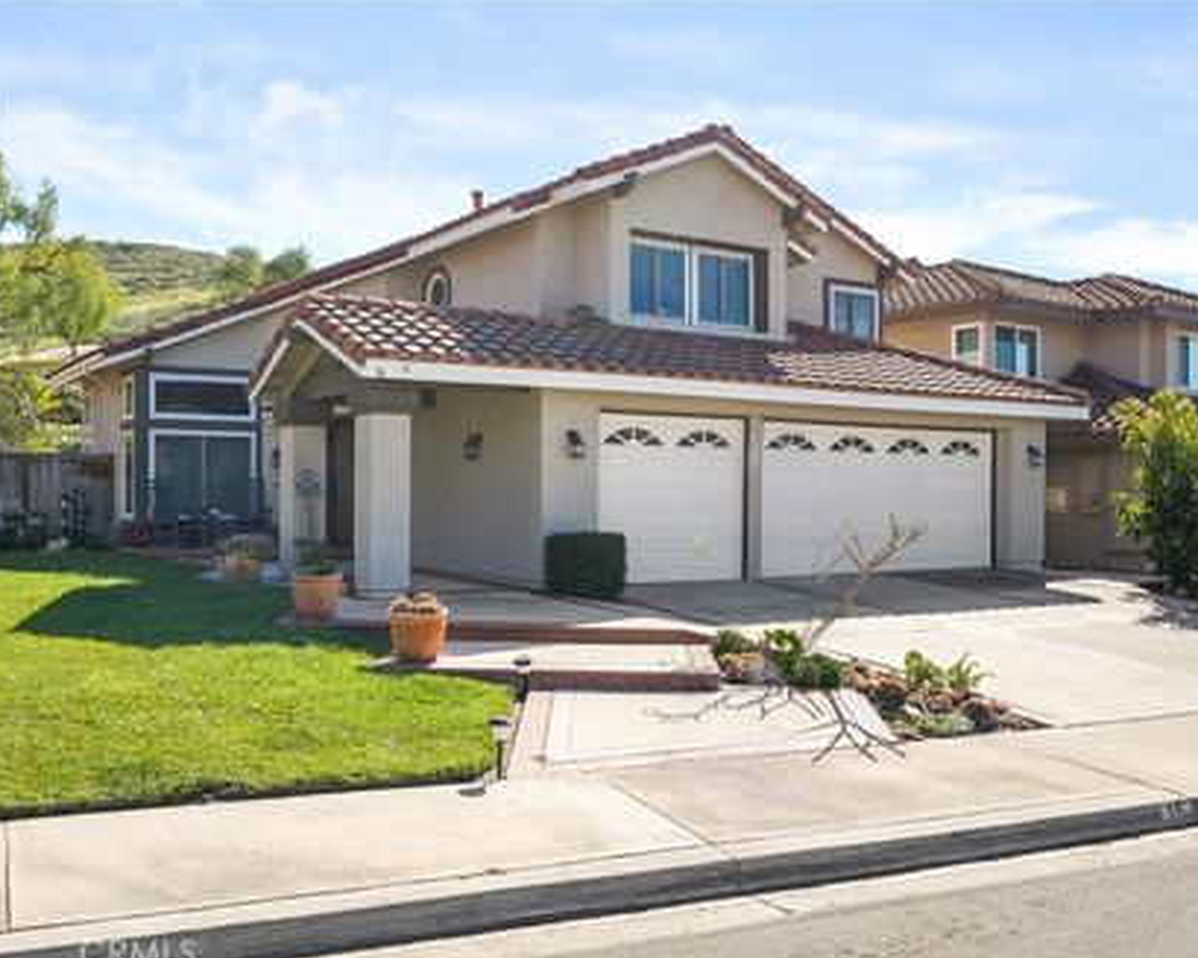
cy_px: 485
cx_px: 513
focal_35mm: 31
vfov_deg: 47.1
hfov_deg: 57.0
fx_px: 1099
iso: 100
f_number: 11
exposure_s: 1/15
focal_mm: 27
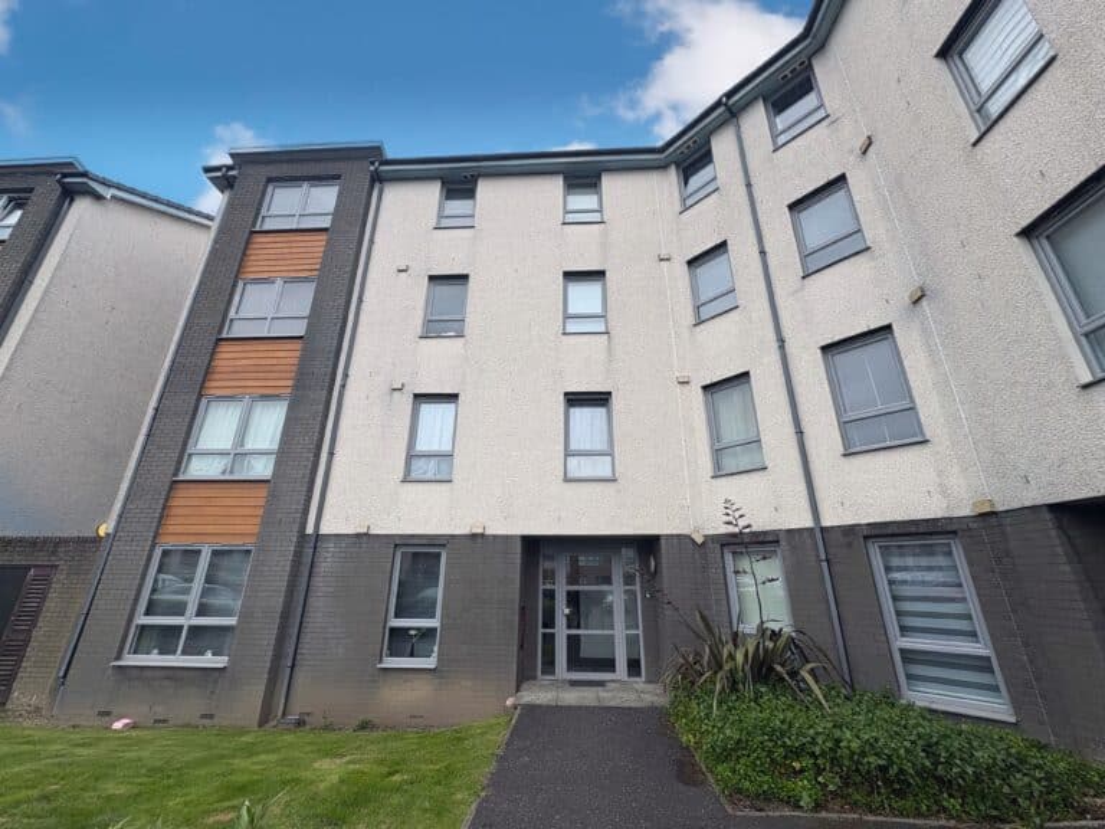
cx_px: 552
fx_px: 447
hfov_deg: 102.1
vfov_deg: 85.7
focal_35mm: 14
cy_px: 414
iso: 40
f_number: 2.2
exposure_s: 1/707
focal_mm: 2.22
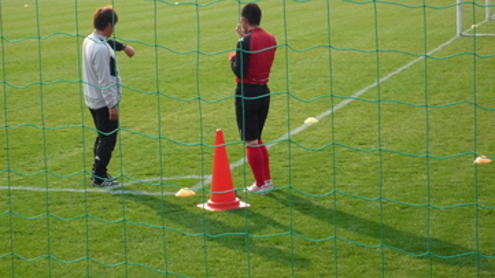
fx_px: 1247
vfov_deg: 12.7
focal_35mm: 95
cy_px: 79
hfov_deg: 22.4
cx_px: 215
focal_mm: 13.2
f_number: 4.9
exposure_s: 1/500
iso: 320
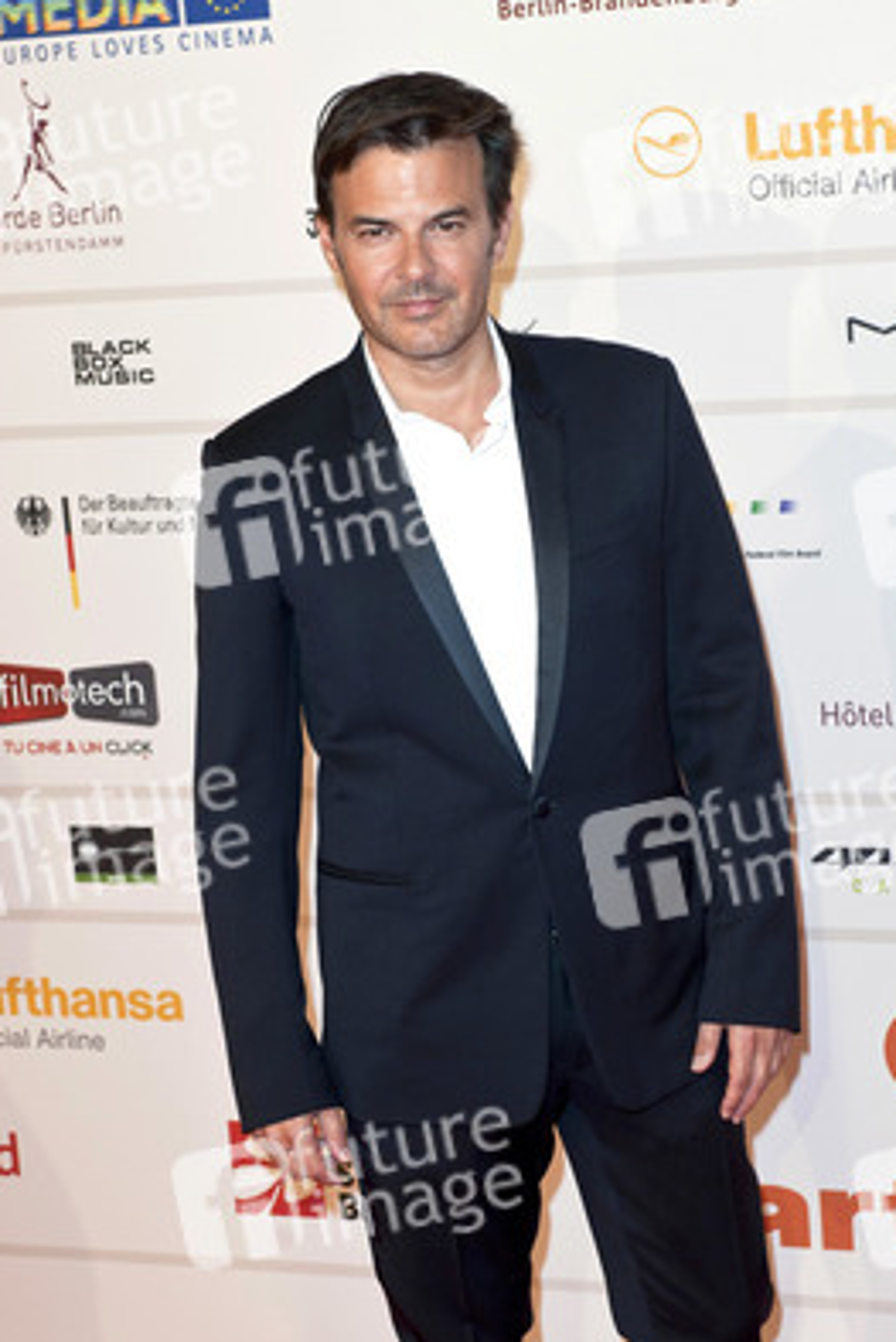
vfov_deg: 28.4
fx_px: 2648
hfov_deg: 19.2
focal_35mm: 71
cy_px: 678
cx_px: 448
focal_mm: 70
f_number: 5.6
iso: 800
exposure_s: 1/250
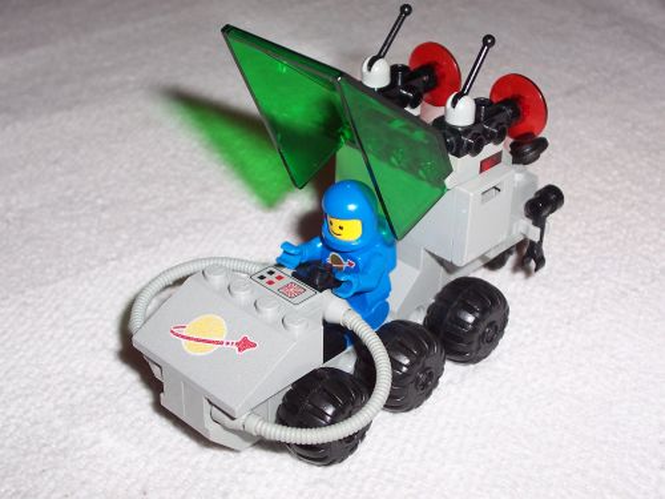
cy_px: 250
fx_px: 1095
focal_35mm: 57
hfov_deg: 33.8
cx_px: 332
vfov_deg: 25.7
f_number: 3.4
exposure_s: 1/60
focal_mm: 8.6
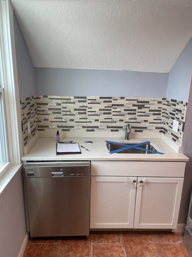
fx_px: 192
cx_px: 96
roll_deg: +0.5
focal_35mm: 26
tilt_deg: -14.4
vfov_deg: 67.3
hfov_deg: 53.1
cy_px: 128
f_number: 1.6
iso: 64
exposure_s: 1/120
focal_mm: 4.2
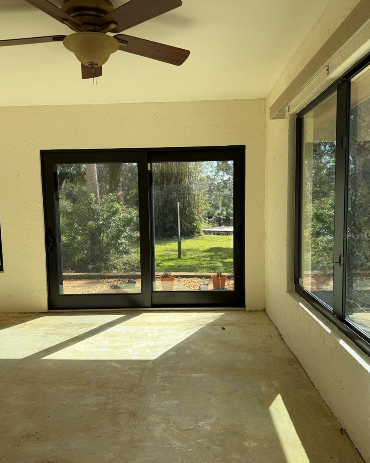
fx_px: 356
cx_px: 181
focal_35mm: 26
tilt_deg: -4.7
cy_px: 236
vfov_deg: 66.0
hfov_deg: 54.9
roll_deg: +0.7
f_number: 1.78
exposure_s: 1/1464
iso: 80
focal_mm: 6.76
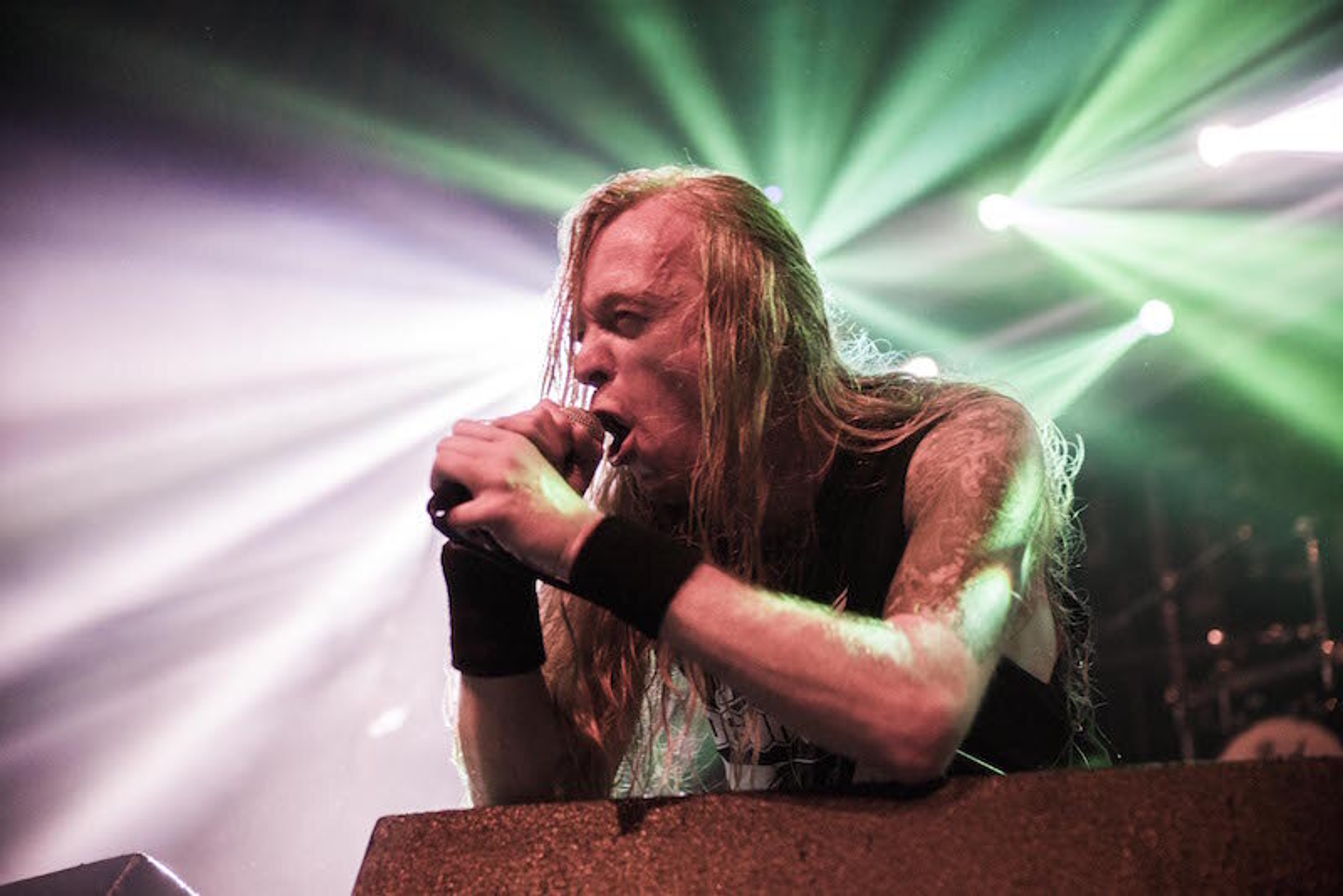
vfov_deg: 26.0
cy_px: 448
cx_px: 672
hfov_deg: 38.2
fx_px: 1940
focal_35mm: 52
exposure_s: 1/125
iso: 2000
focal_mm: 52
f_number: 2.8
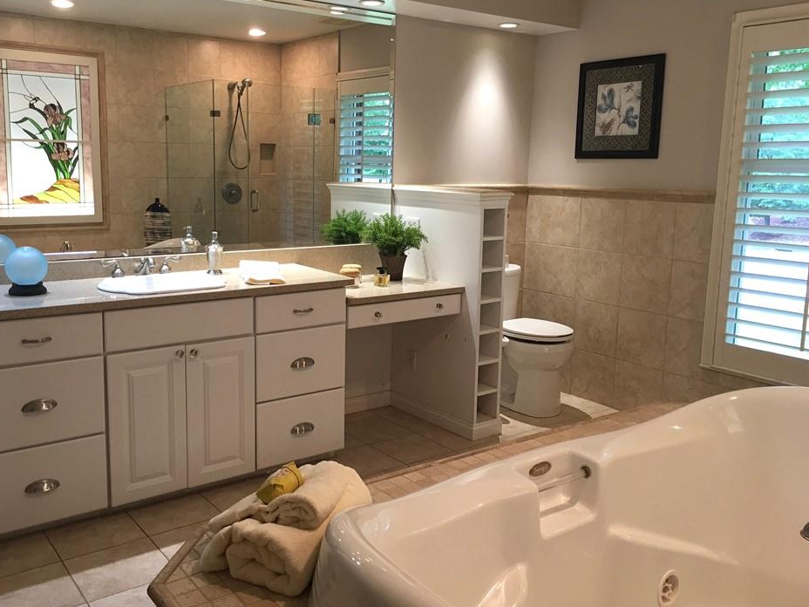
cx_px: 370
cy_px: 287
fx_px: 748
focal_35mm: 32
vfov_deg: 44.1
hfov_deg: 56.7
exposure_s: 1/15
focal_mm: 4.15
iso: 40
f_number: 2.2
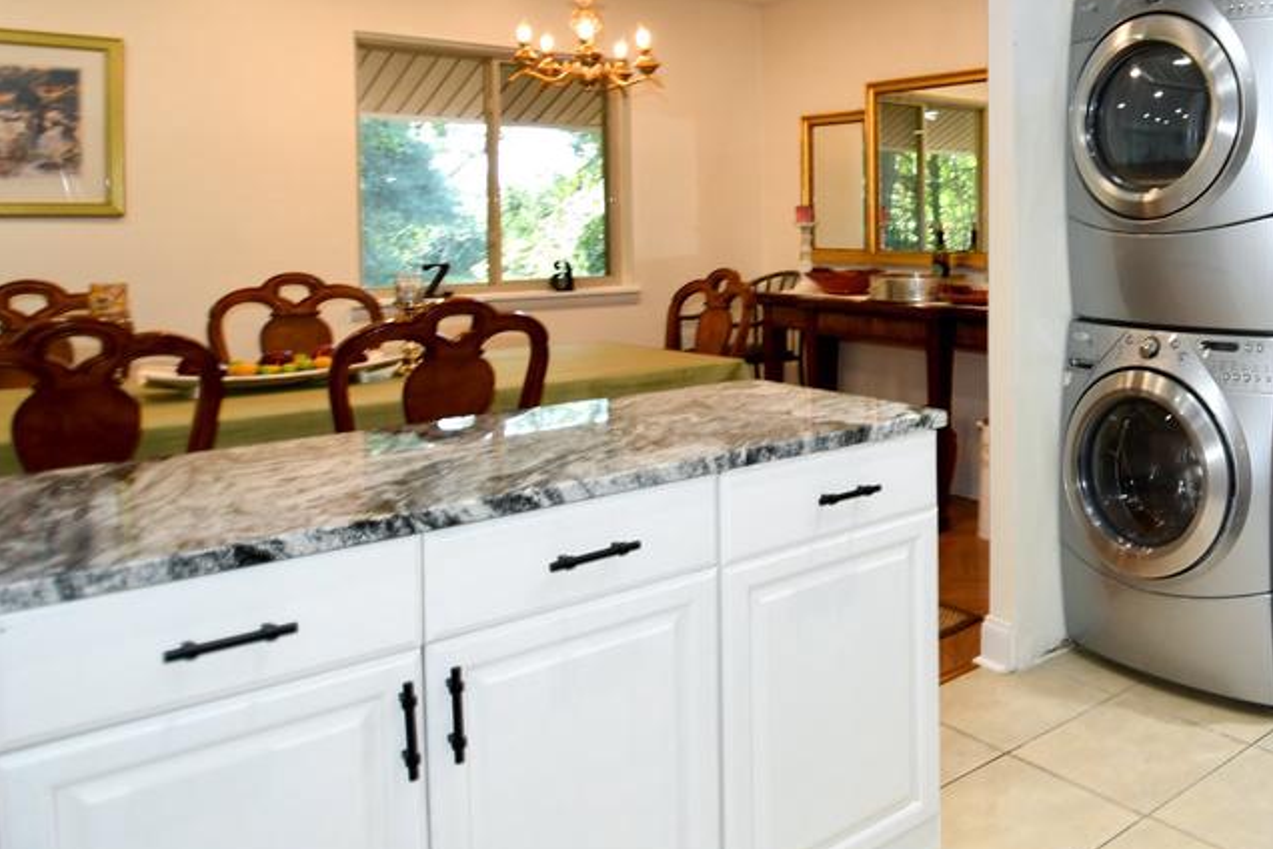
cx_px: 1021
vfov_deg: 44.6
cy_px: 313
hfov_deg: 58.7
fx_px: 1025
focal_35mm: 29
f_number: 4
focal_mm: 12
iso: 220
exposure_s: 1/60
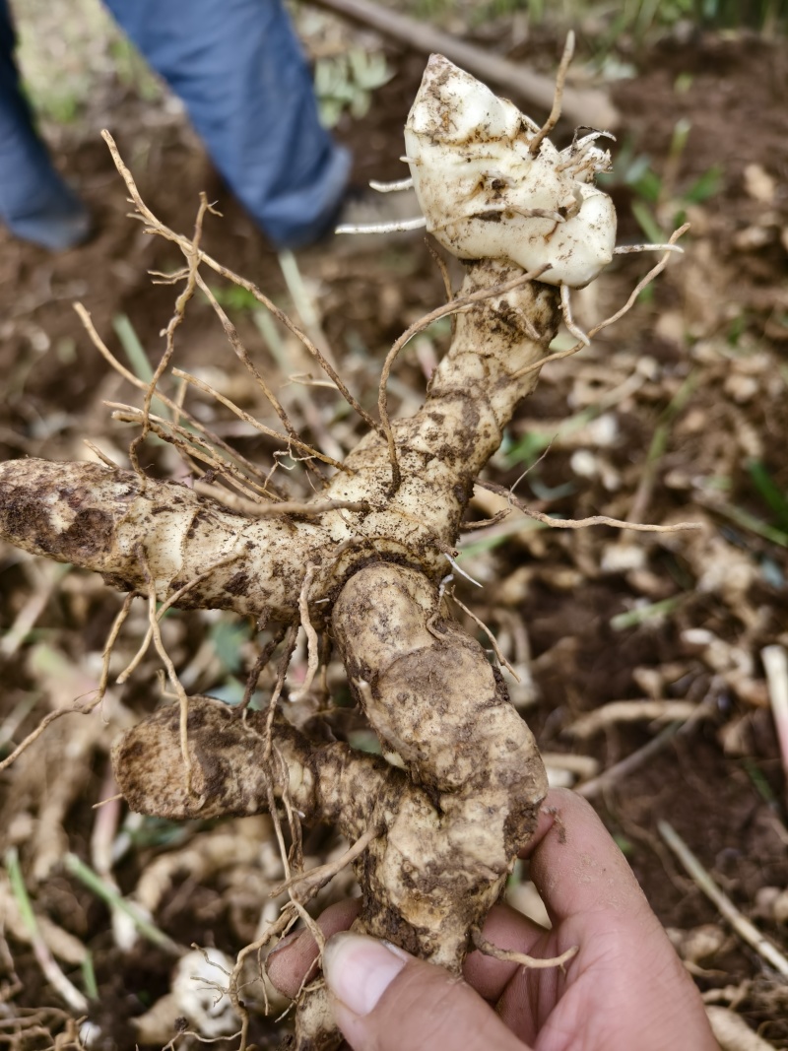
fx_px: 698
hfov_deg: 58.9
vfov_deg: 73.9
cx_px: 394
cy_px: 526
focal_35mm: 23
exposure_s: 1/1126
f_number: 1.75
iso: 50
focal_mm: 8.67
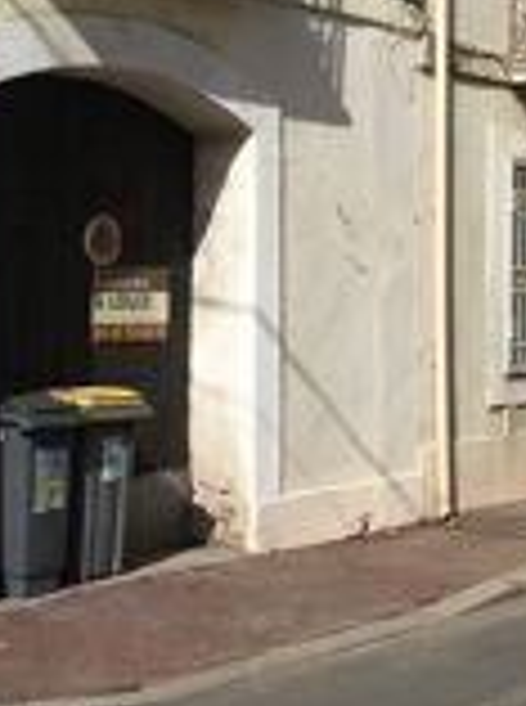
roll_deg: +0.3
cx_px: 229
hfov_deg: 18.6
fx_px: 1607
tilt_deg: +0.5
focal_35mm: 79
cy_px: 286
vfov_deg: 24.7
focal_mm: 4.15
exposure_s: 1/2959
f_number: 2.2
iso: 25
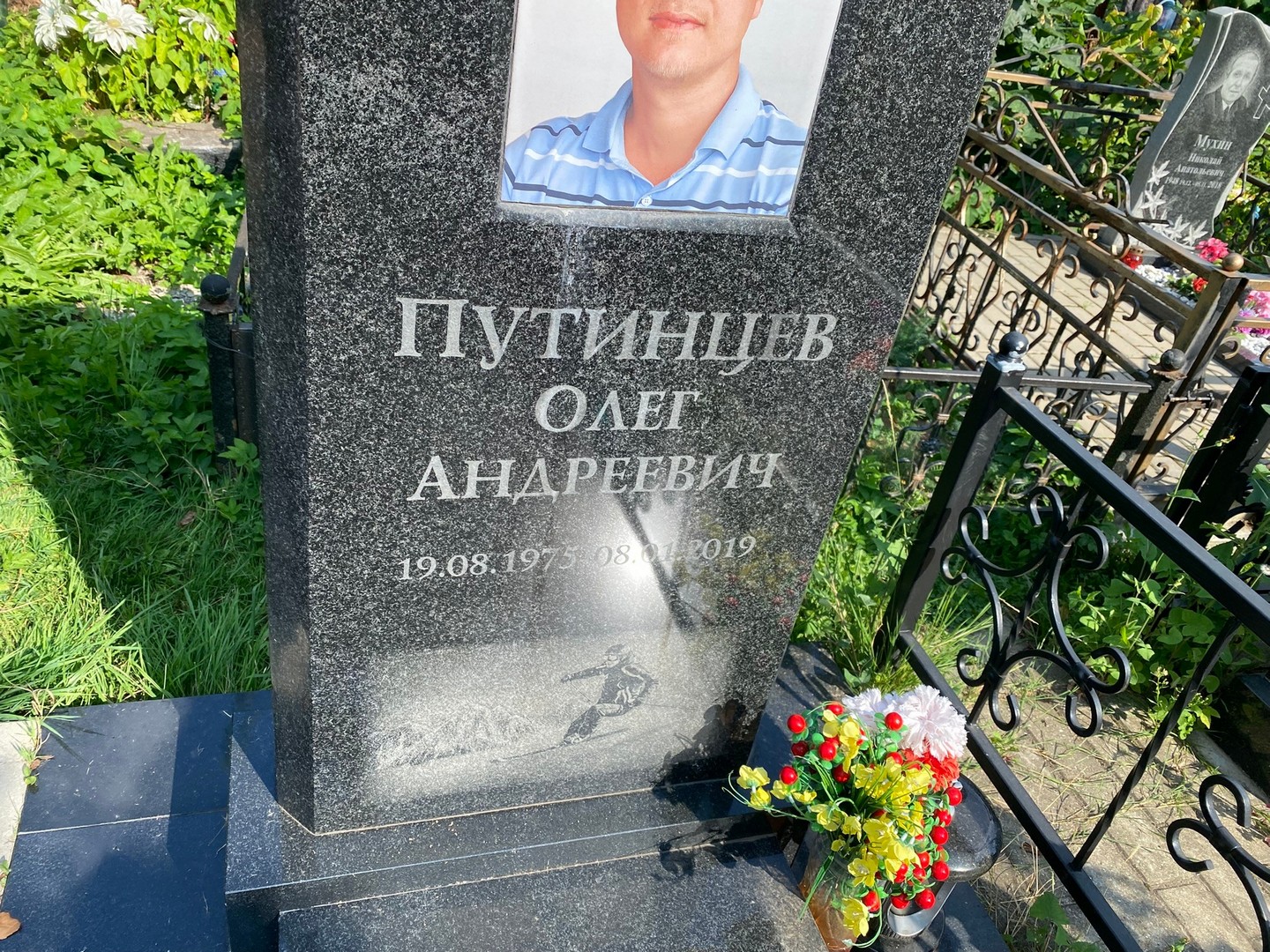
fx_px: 954
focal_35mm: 26
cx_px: 635
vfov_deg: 53.1
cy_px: 476
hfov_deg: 67.3
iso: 32
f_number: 1.8
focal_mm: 4.25
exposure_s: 1/1034
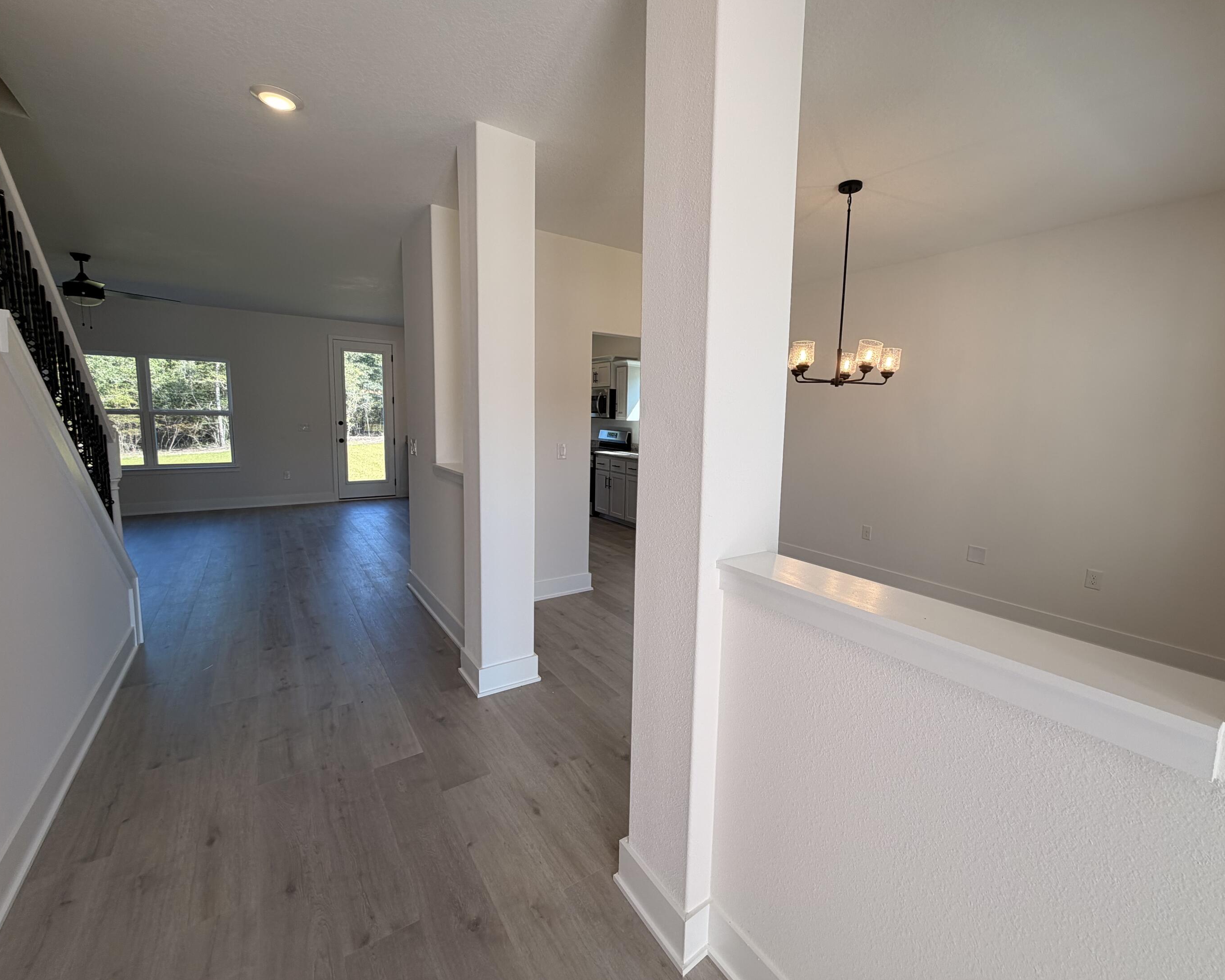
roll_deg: -1.4
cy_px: 478
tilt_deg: -7.6
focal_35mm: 15
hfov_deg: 96.7
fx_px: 544
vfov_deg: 84.0
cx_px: 652
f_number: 2.2
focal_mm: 2.22
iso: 32
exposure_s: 1/120
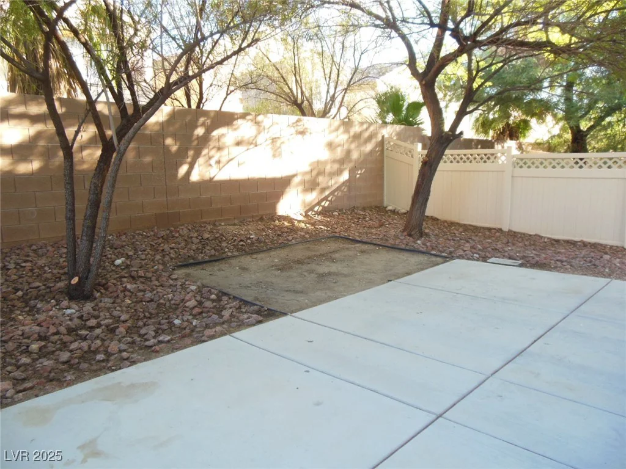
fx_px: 452
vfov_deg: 54.9
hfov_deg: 69.4
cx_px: 313
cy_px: 234
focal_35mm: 25
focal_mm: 4.5
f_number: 3.2
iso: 125
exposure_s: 1/60
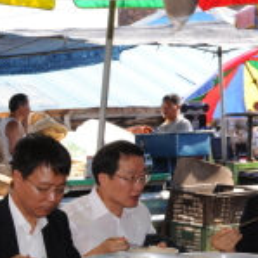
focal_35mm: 114
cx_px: -168
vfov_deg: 15.2
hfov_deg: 14.0
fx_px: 961
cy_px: 190
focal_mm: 40
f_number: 9
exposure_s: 1/125
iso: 400
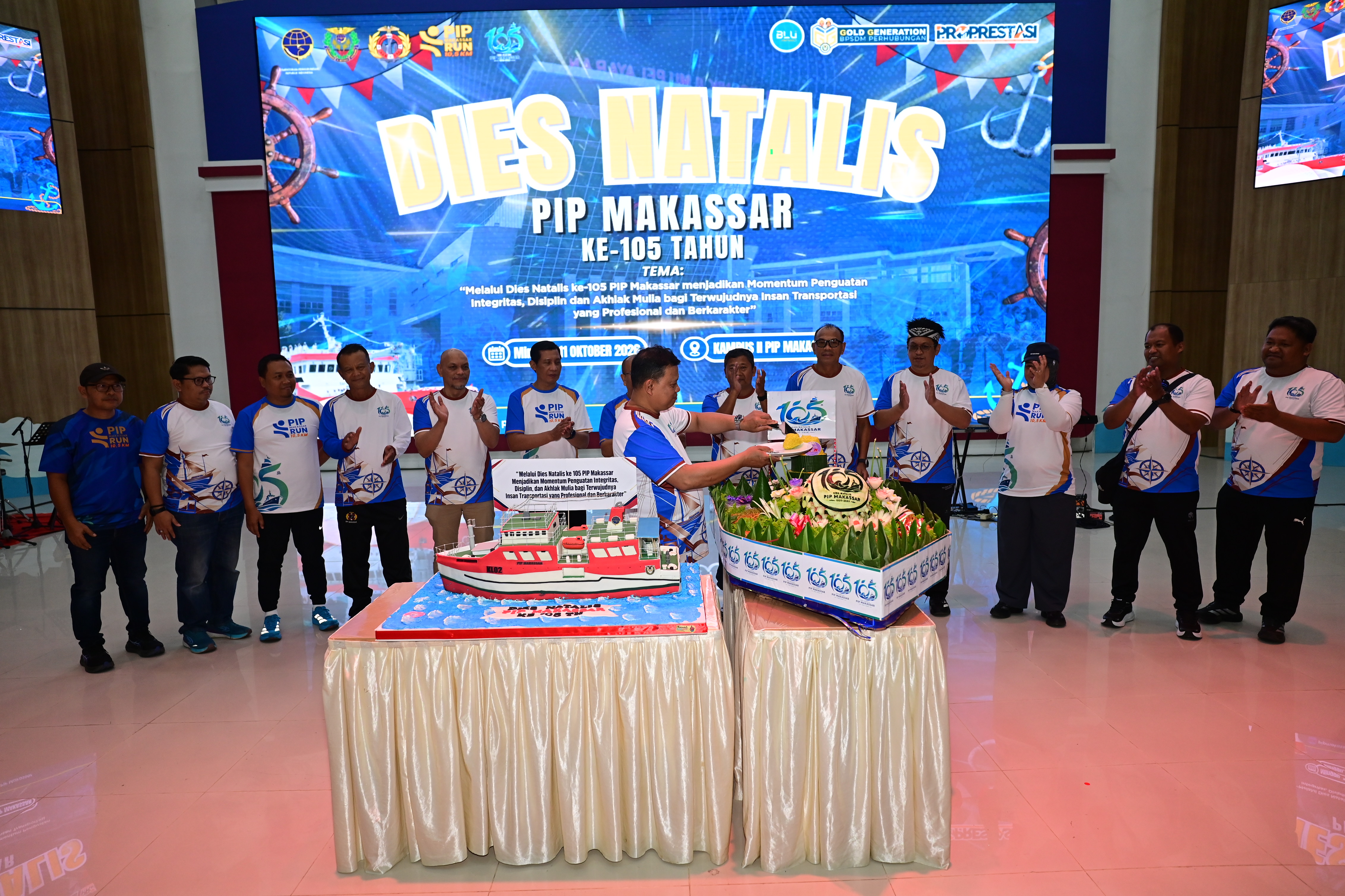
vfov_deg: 61.9
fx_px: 747
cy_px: 448
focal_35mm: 20
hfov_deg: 84.0
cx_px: 672
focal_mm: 20
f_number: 3.5
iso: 1250
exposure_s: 1/250
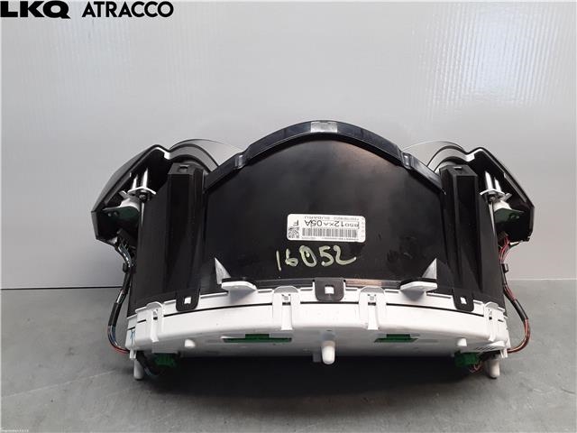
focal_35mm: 28
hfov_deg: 63.4
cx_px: 288
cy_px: 216
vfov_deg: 49.7
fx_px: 467
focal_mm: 2.91
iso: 64
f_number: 1.9
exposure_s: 1/100
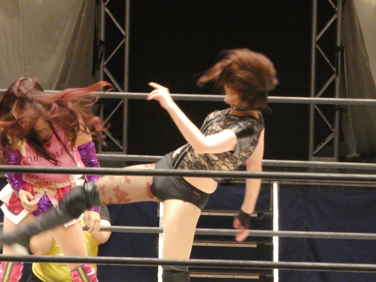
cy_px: 141
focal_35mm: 322
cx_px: 188
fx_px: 3498
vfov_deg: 4.6
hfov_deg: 6.2
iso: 3200
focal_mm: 57.7
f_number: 5.9
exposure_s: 1/200
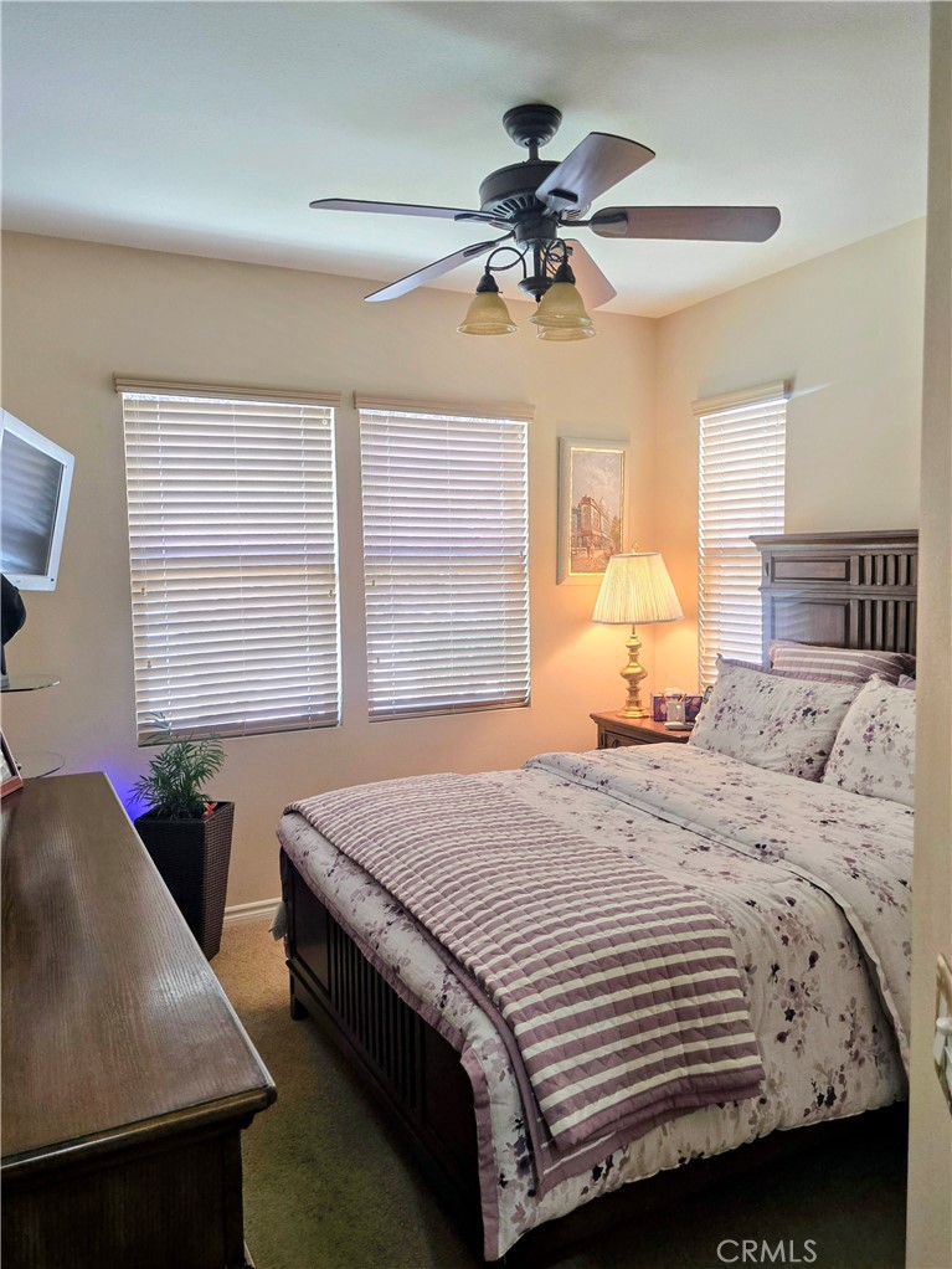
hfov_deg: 58.9
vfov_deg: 73.9
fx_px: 843
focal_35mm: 23
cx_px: 476
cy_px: 634
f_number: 1.7
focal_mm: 6.3
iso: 125
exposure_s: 1/120
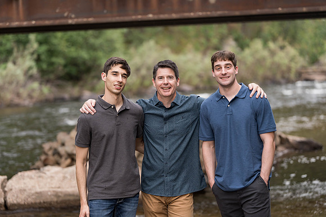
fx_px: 1069
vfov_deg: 11.6
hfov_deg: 17.3
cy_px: 108
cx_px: 163
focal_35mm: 118
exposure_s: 1/100
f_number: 2.8
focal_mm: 118
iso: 320
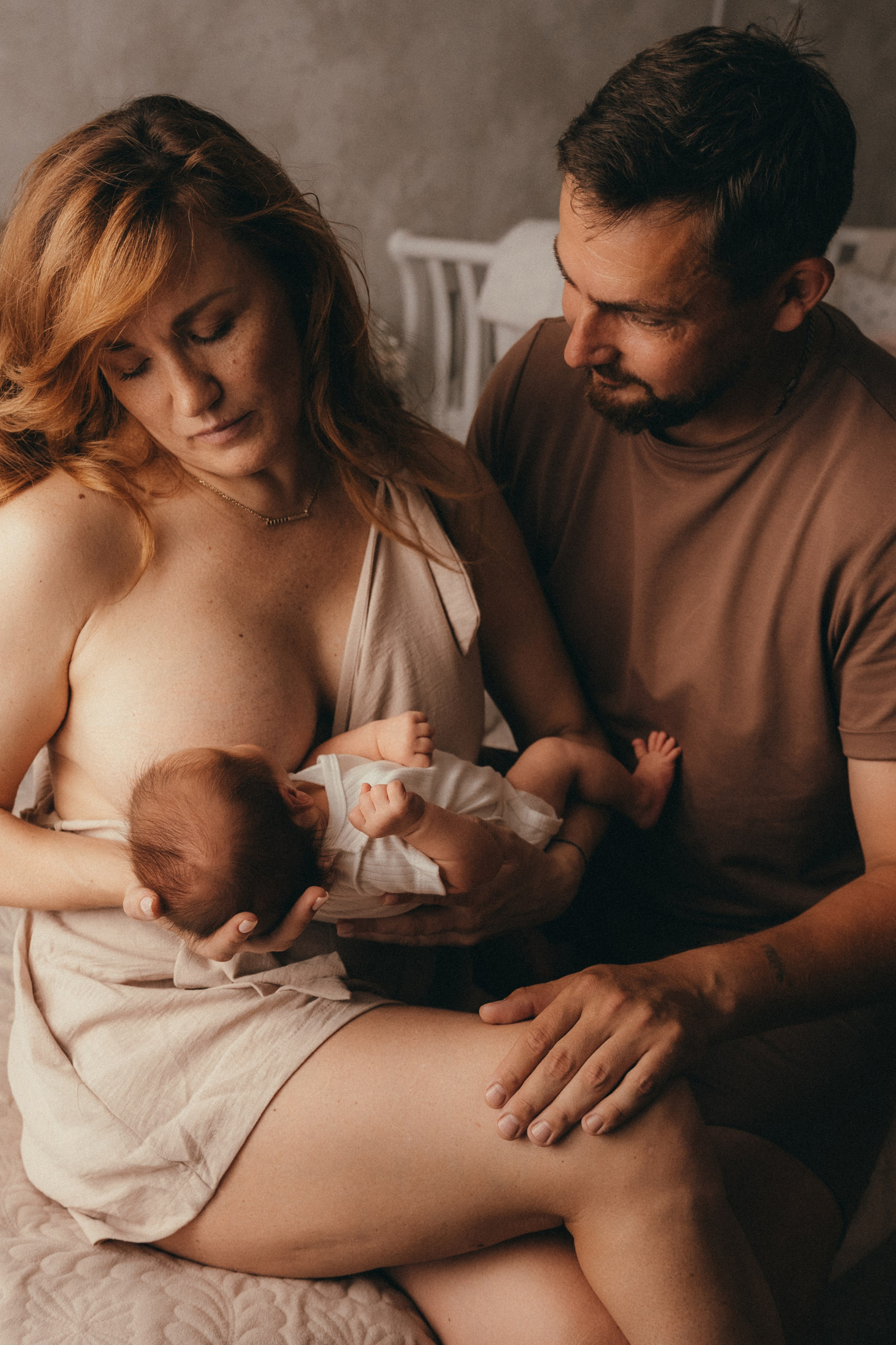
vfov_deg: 46.4
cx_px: 448
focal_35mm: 42
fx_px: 1568
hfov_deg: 31.9
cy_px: 672
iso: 800
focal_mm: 28
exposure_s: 1/320
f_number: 3.5
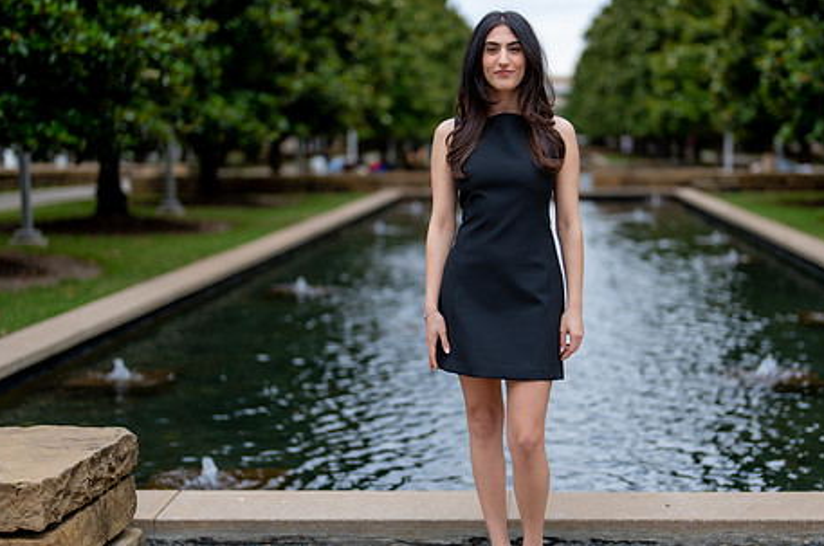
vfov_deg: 20.5
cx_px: 496
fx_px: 1508
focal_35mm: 66
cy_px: 271
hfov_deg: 30.5
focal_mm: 50
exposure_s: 1/800
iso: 100
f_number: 1.2
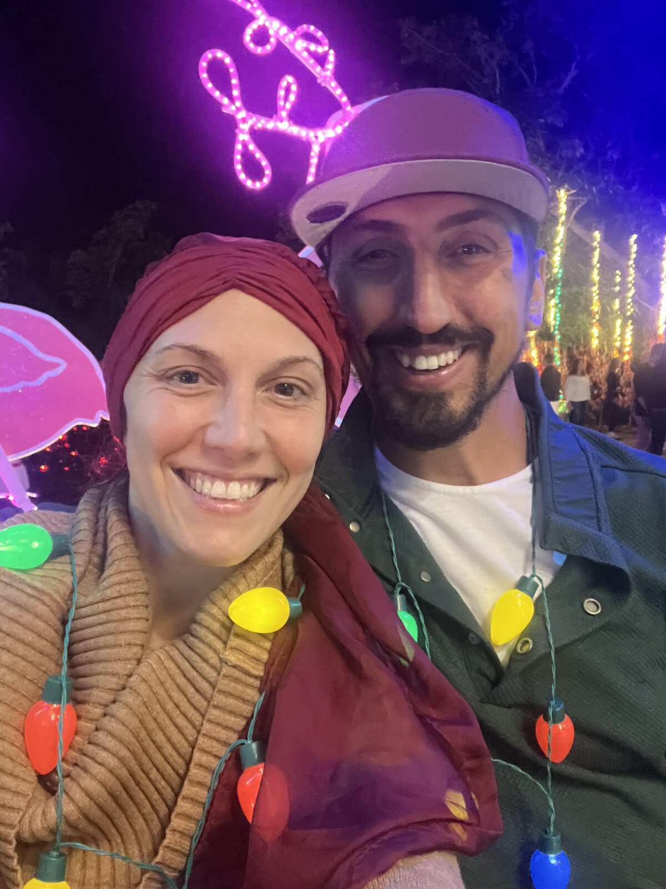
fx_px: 770
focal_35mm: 30
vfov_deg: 60.0
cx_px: 333
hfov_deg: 46.8
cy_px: 444
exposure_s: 1/15
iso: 1000
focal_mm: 2.71
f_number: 2.2
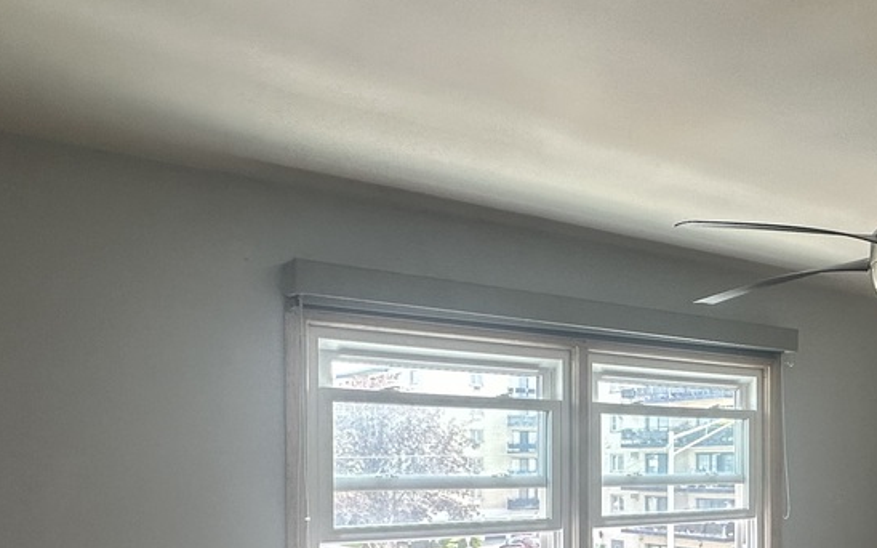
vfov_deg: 31.5
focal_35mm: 39
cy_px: 469
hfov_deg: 45.5
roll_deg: -0.1
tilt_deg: +0.8
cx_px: 797
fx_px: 932
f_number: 2.2
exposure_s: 1/120
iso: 100
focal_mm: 2.22
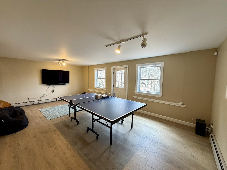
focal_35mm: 14
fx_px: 92
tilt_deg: -3.5
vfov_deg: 85.7
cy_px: 85
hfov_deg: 102.1
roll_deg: -0.5
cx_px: 114
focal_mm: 2.22
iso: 200
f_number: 2.2
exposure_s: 1/60
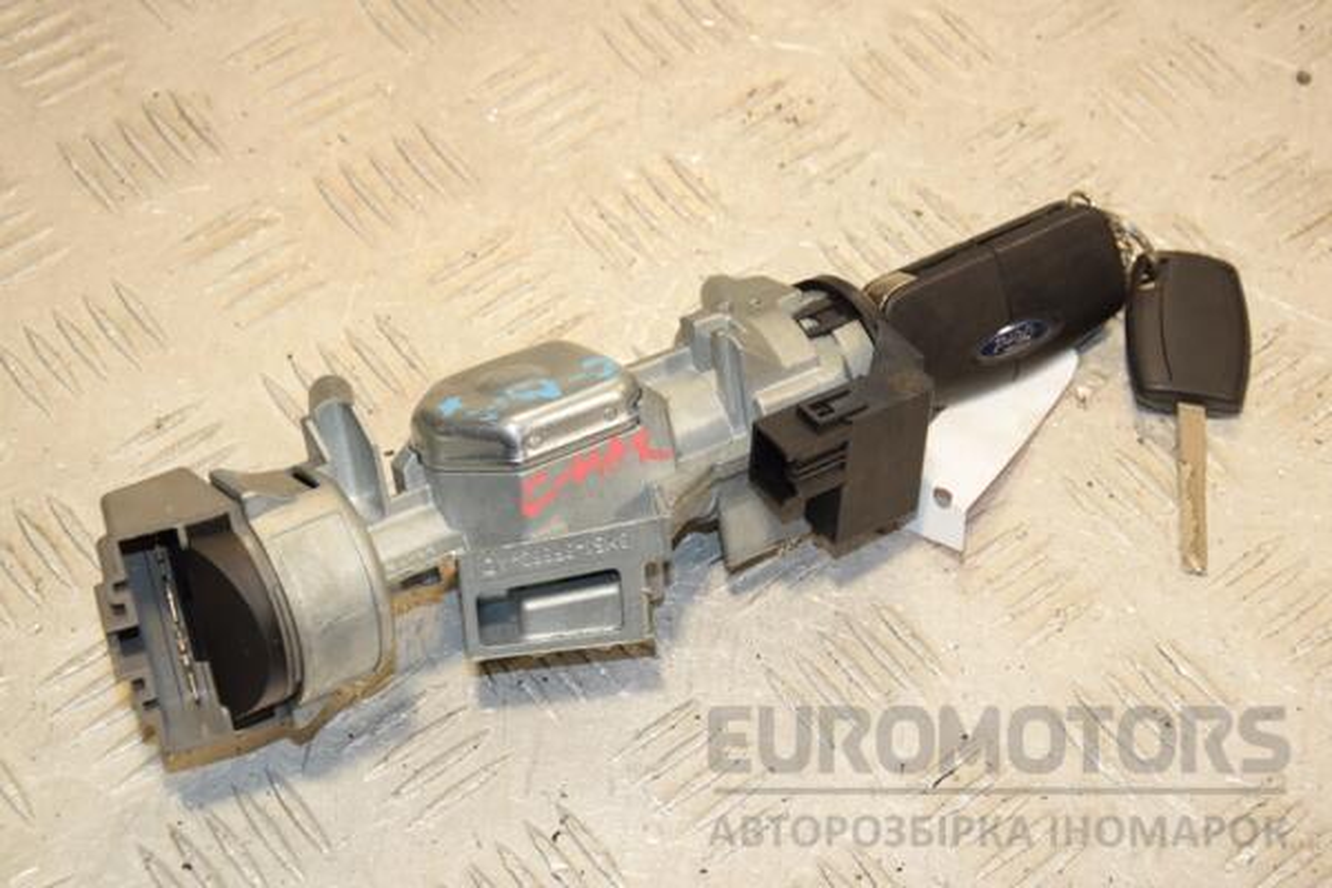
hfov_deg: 27.0
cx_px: 666
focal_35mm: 75
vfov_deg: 18.2
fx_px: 2775
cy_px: 444
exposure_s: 1/200
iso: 800
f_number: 8
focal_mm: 50
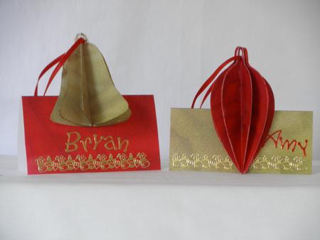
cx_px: 160
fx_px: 1249
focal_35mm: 135
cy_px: 120
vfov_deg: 11.0
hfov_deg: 14.6
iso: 200
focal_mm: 23.8
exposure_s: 1/8
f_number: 4.8
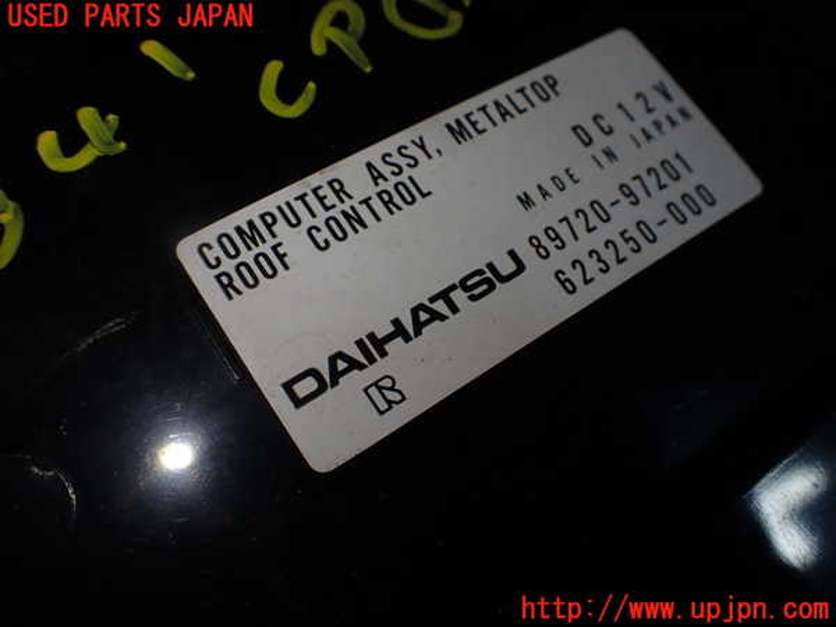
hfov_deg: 60.0
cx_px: 418
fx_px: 725
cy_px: 314
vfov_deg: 46.8
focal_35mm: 30
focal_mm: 5.4
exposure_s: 1/160
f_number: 3.2
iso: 100
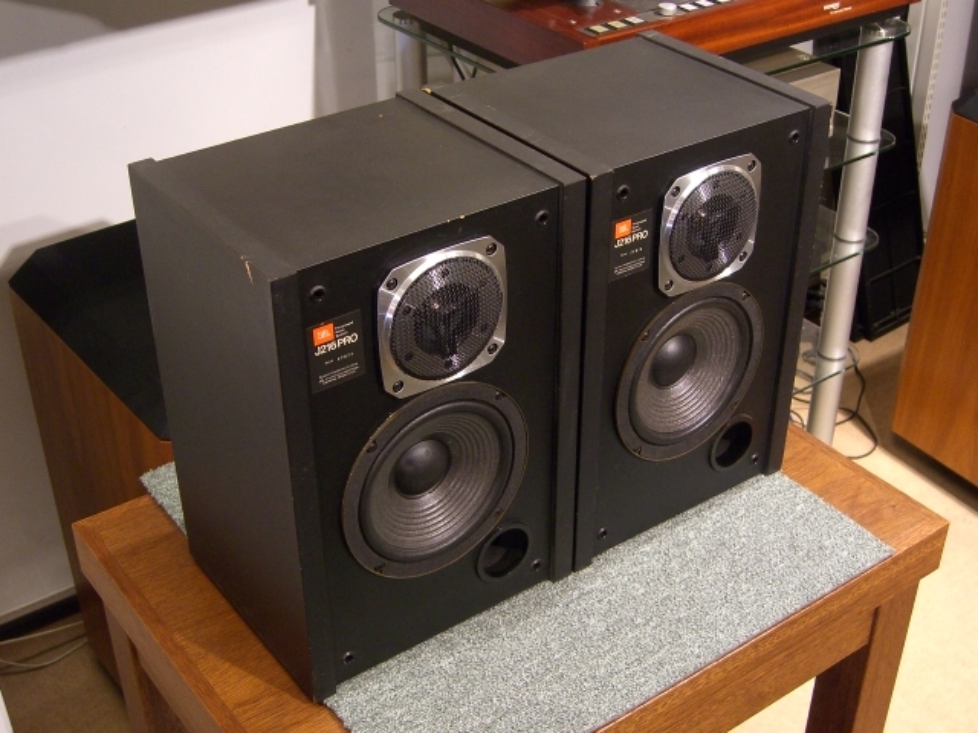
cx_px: 489
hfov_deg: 41.2
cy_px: 366
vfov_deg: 31.5
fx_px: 1300
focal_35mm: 46
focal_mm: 9.5
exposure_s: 1/20
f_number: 3.1
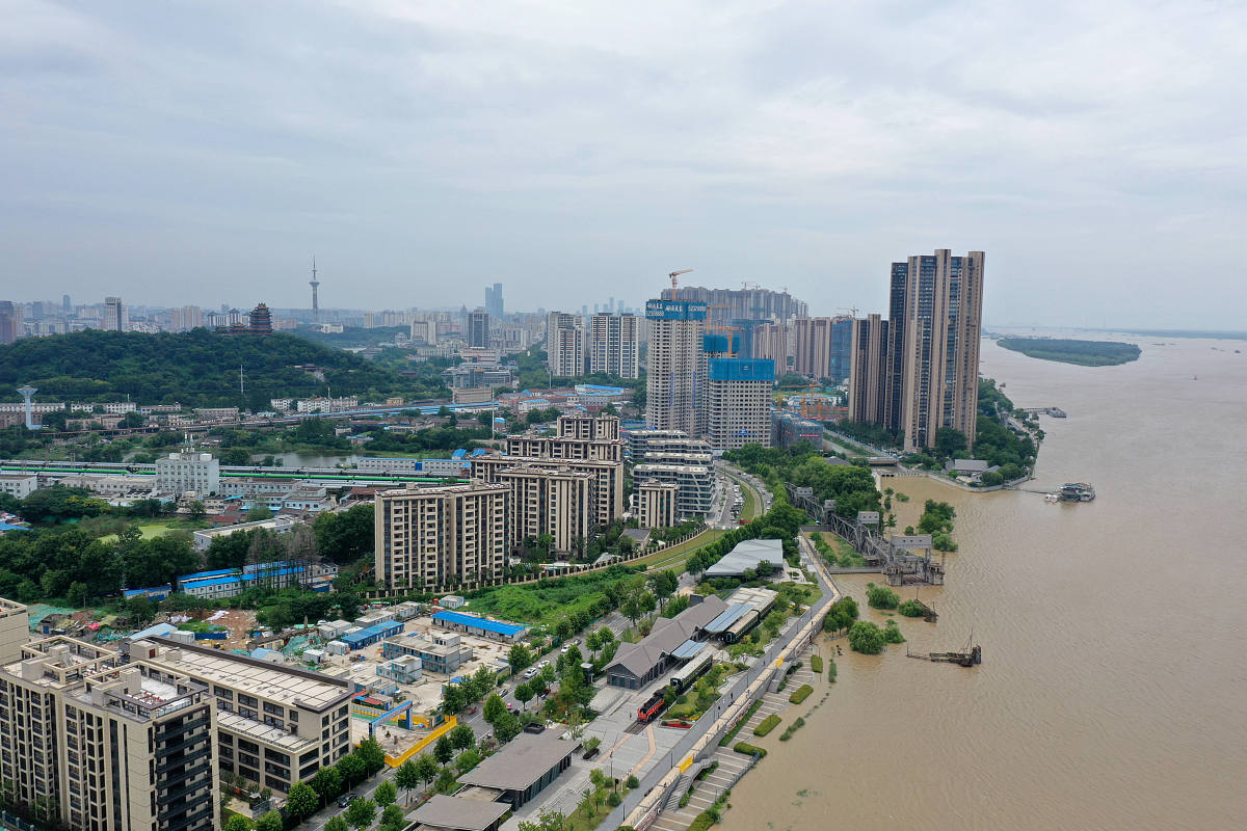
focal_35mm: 28
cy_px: 416
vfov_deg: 46.4
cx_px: 624
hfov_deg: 65.5
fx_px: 970
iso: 100
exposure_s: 1/200
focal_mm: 10.26
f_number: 9
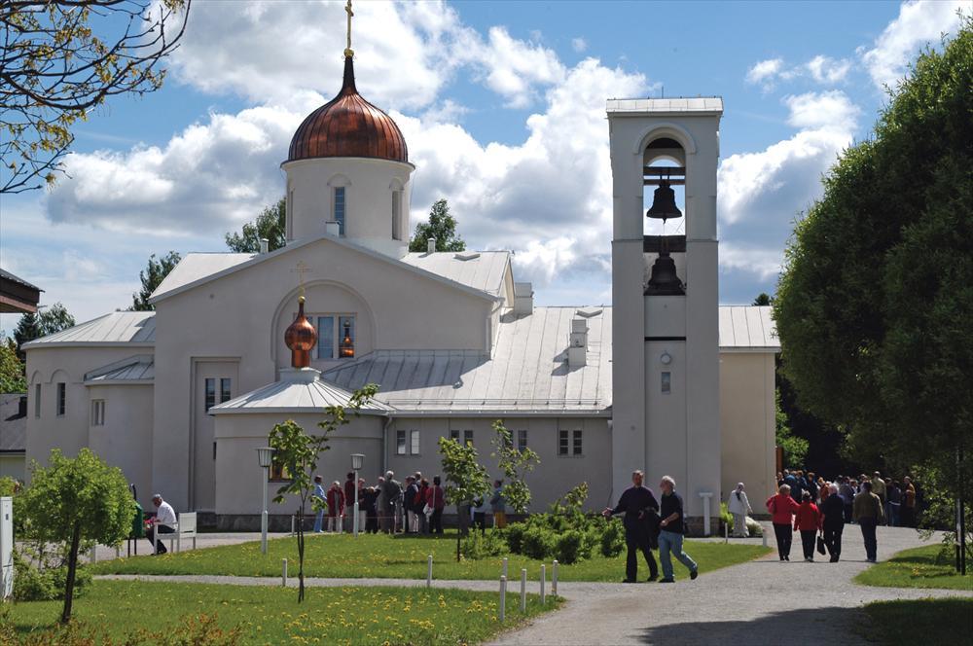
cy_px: 323
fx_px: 2024
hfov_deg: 27.0
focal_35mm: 75
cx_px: 486
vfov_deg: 18.1
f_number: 13
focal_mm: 50
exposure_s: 1/320
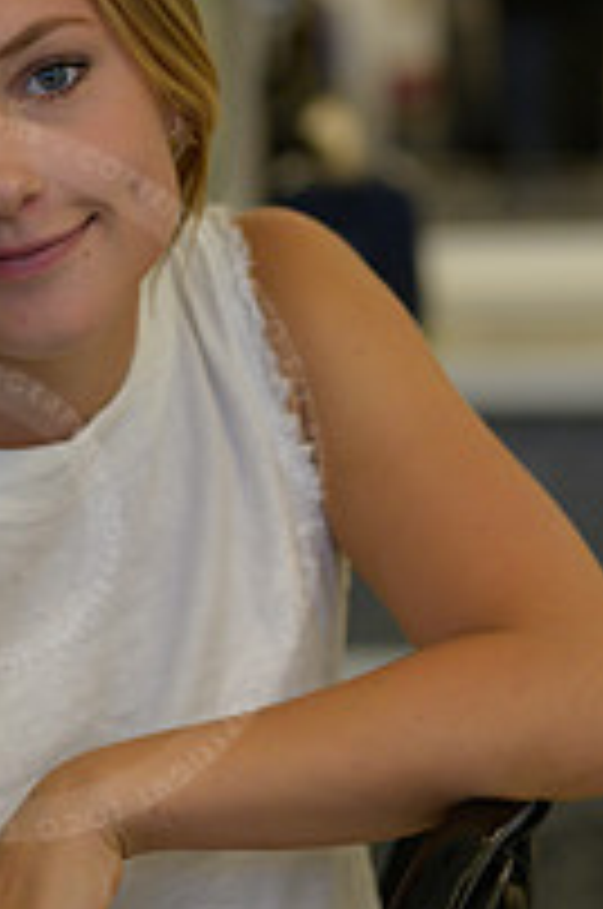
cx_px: 16
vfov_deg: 10.9
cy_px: 648
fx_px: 4765
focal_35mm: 189
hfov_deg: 7.2
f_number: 2.5
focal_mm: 85
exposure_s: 1/640
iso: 1250
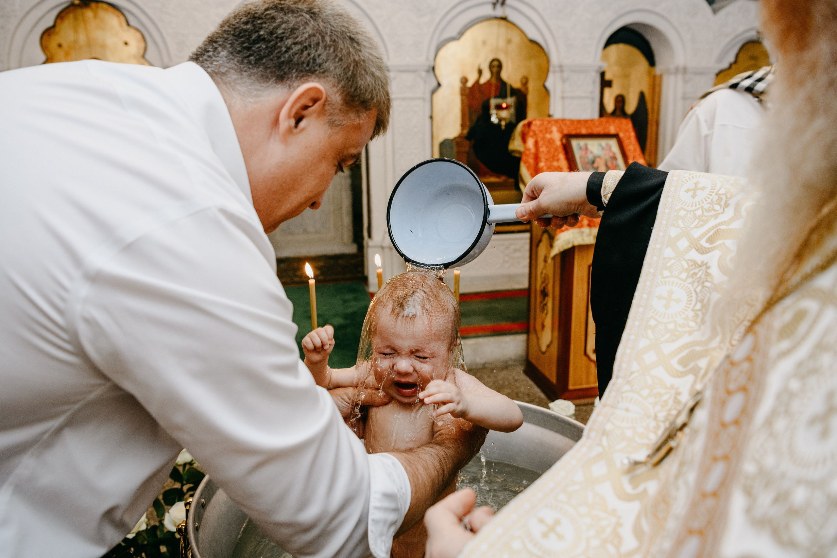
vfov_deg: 46.9
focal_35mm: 28
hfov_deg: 66.1
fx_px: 643
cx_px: 418
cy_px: 279
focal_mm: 24
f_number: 3.5
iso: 640
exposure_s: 1/160
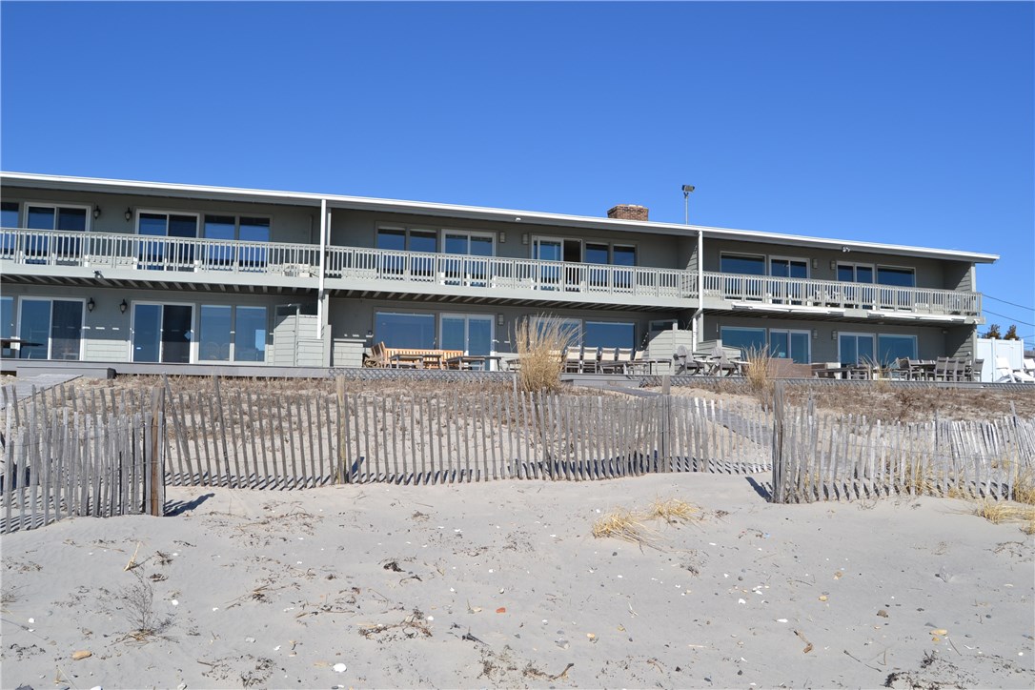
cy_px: 345
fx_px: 776
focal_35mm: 27
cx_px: 518
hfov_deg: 67.4
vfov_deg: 47.9
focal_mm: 18
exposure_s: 1/320
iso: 100
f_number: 9
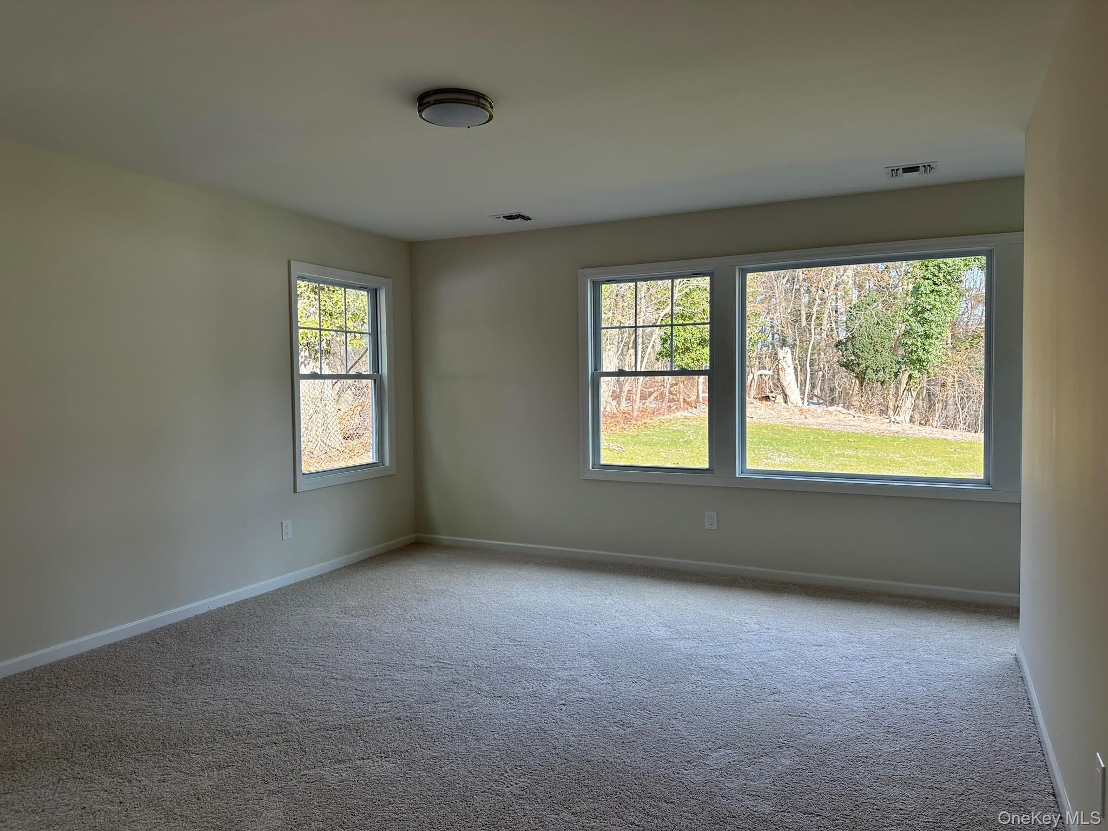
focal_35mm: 24
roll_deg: +0.5
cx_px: 554
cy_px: 416
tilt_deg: -2.3
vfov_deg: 56.8
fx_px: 768
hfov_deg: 71.6
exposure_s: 1/285
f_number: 1.78
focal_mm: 6.86
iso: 80
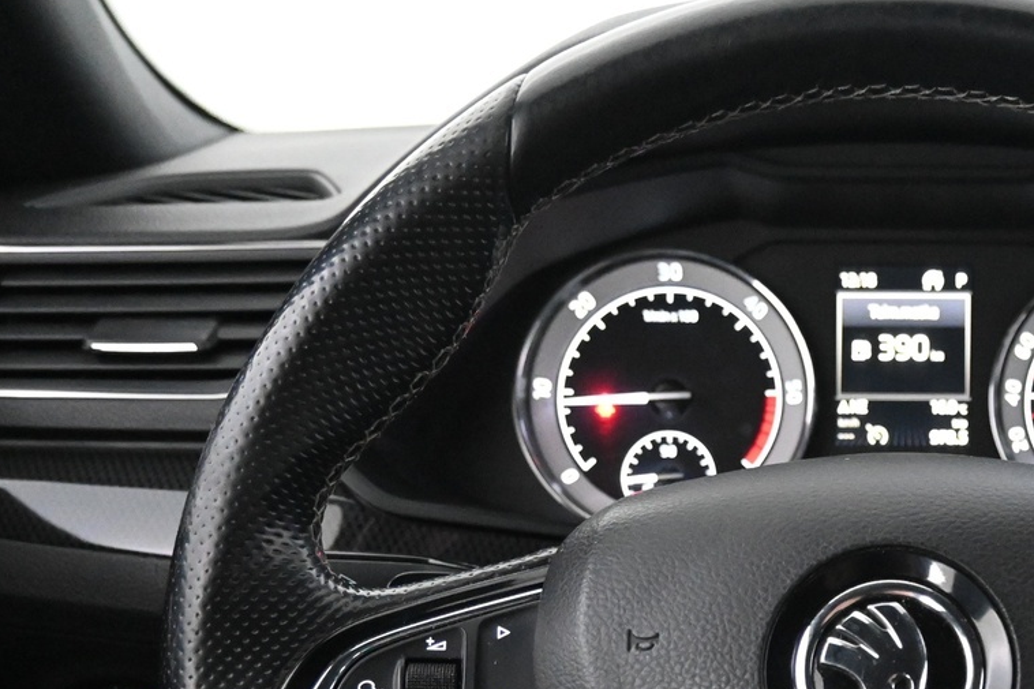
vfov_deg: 21.0
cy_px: 677
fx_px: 1796
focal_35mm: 63
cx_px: 896
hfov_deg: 30.9
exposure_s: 1/30
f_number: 3.8
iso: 6400
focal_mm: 19.5
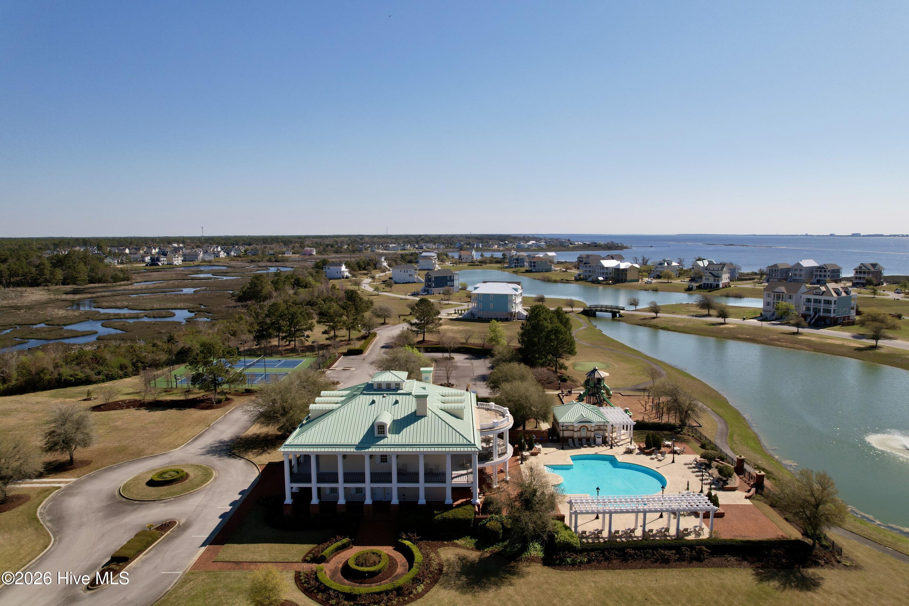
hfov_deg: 78.6
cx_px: 454
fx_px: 555
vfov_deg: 57.2
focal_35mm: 22
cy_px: 303
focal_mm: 8.38
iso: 100
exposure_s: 1/160
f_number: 2.8
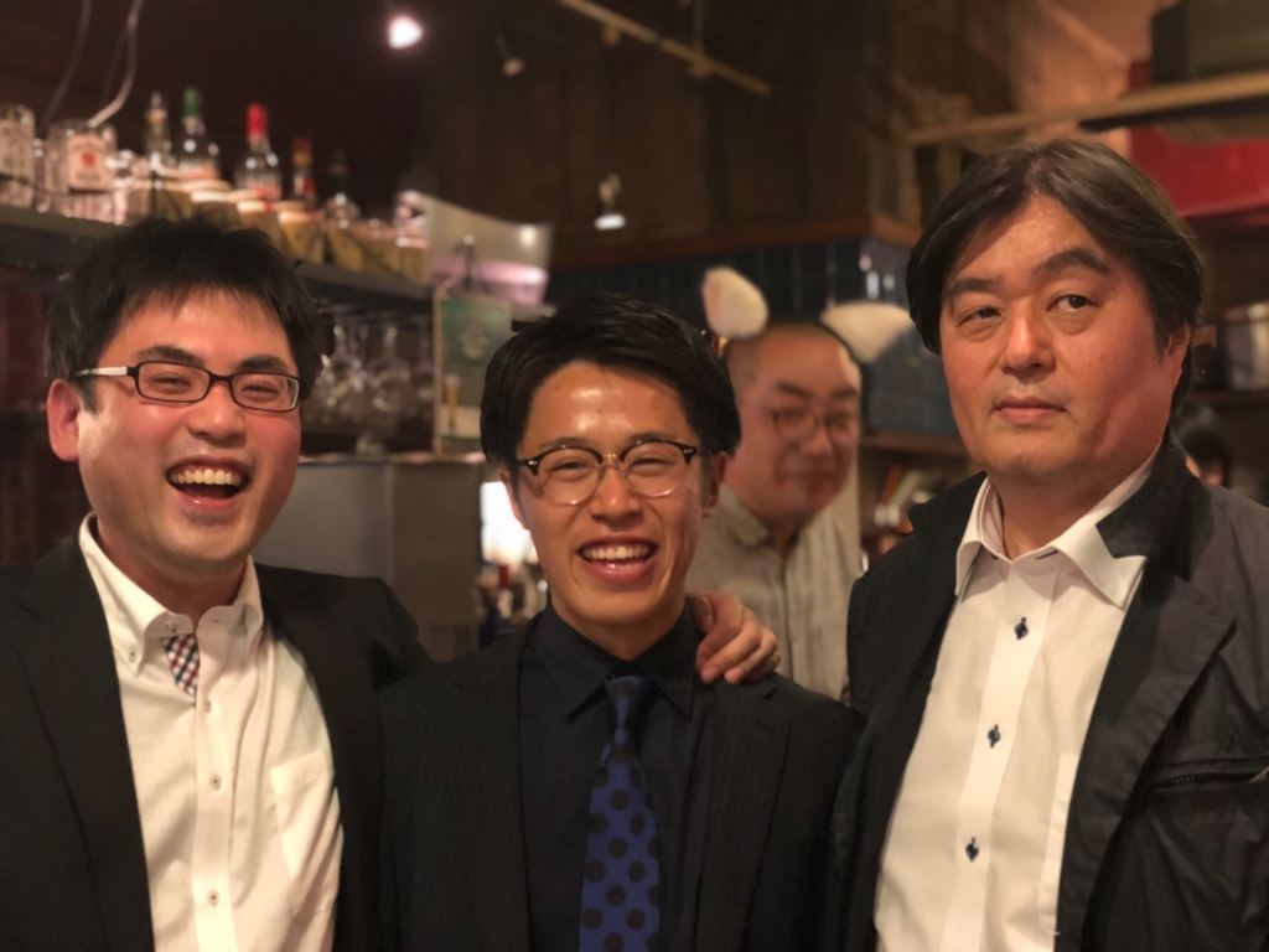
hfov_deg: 36.8
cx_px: 634
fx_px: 1906
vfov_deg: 28.0
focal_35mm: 52
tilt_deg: +2.2
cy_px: 476
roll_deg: +0.5
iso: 160
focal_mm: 6
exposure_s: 1/9
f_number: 2.4
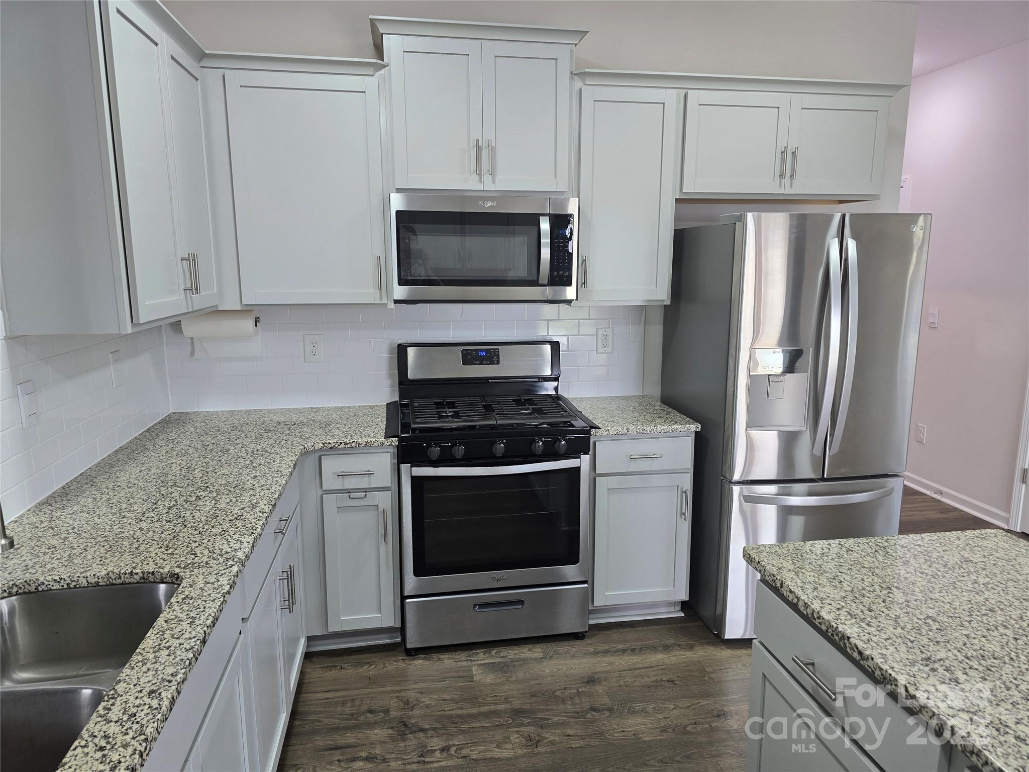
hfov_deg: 73.9
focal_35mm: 23
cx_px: 514
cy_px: 386
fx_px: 684
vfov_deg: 58.9
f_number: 1.7
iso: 64
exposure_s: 1/52
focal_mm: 6.3
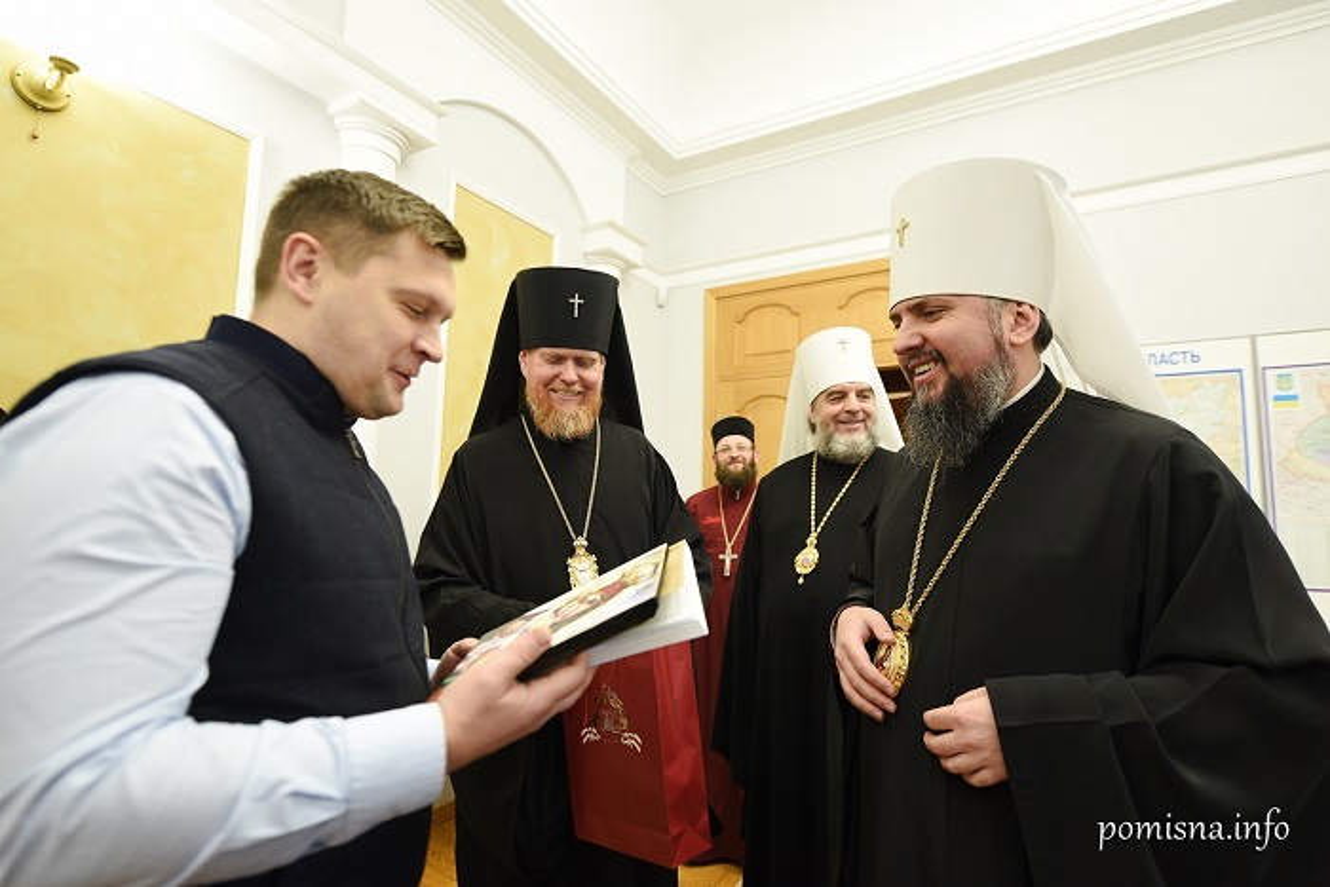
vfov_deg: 64.6
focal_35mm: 19
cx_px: 665
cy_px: 444
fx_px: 702
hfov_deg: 86.9
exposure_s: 1/100
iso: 1600
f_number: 2.8
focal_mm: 19
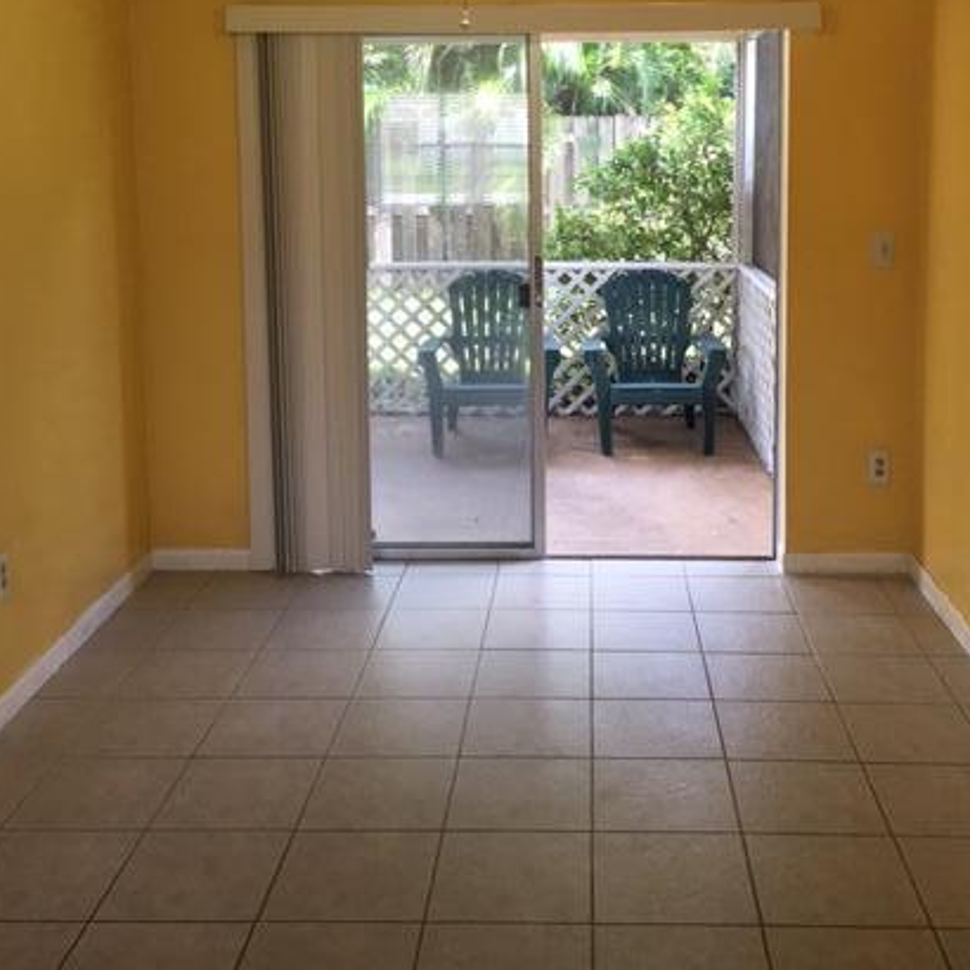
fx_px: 1268
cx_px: 554
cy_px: 289
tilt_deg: -6.6
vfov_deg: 41.1
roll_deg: +1.7
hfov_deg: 41.8
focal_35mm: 40
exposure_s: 1/40
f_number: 2.2
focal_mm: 4.15
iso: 25
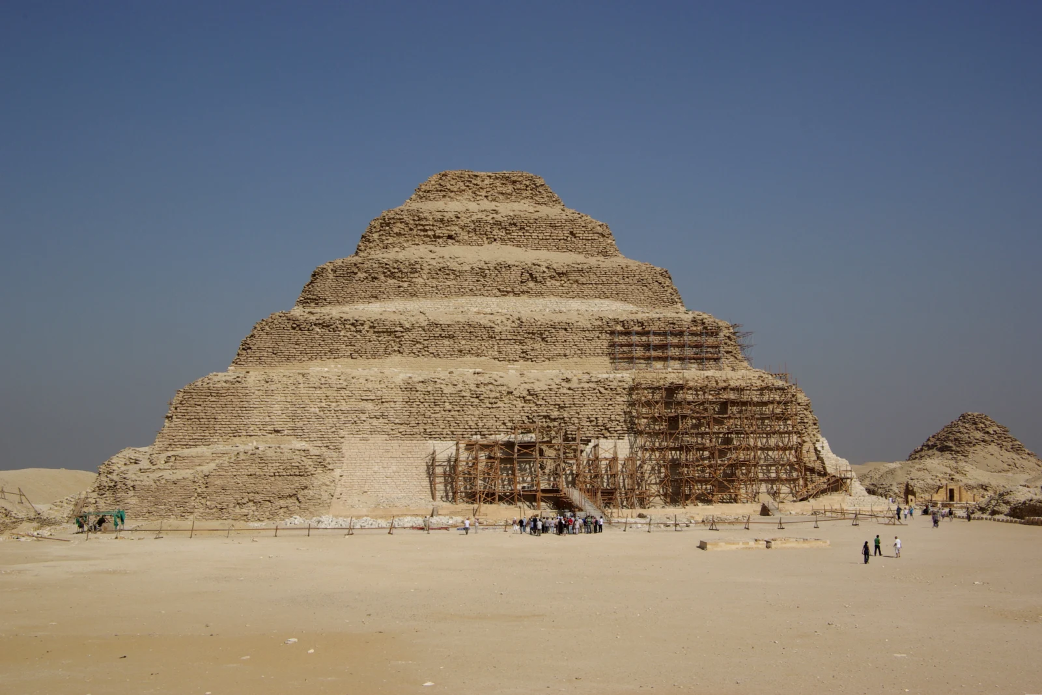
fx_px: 1259
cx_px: 521
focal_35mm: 44
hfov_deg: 45.0
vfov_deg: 30.9
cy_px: 348
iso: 100
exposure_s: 1/250
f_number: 13
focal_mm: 29
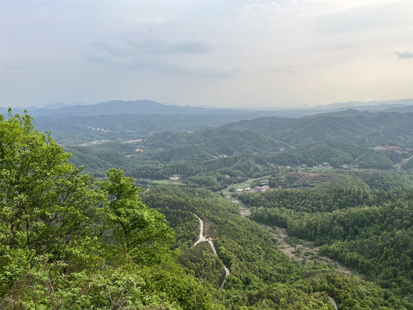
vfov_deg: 53.1
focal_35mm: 26
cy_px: 155
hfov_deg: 67.3
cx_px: 206
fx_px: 310
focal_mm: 5.1
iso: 50
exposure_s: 1/1721
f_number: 1.6
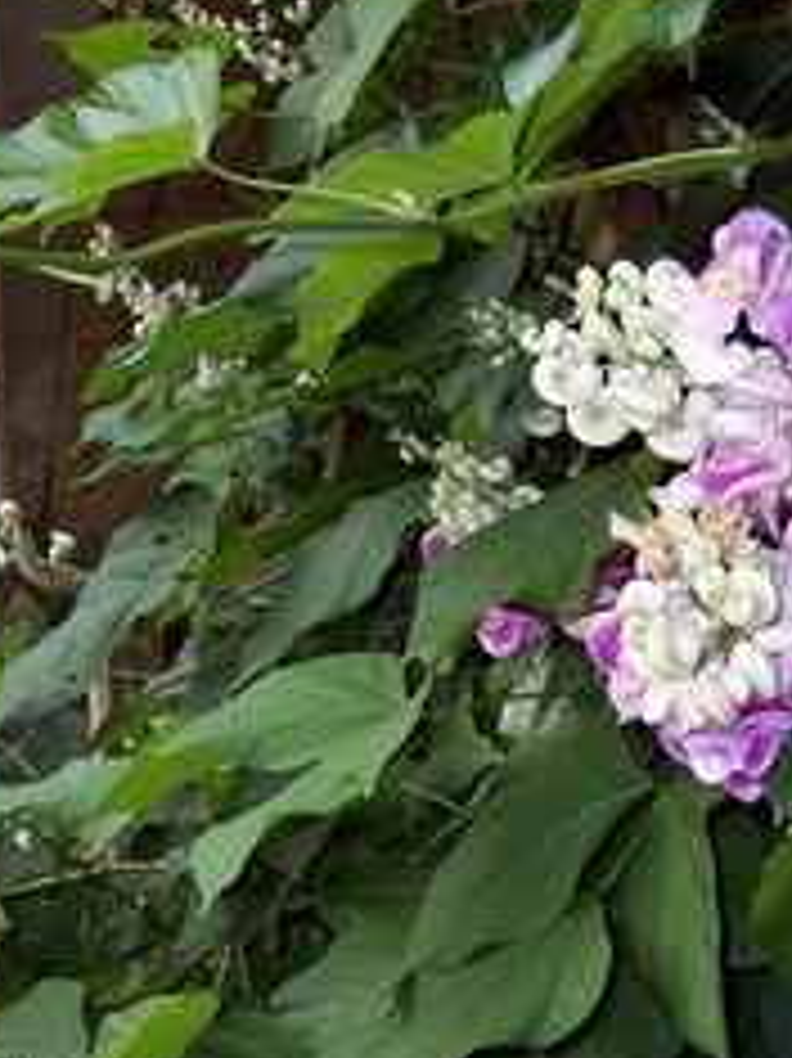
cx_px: 603
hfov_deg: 20.0
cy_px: 711
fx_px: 2229
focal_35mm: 73
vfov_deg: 26.5
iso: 100
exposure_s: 1/60
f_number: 2.8
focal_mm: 8
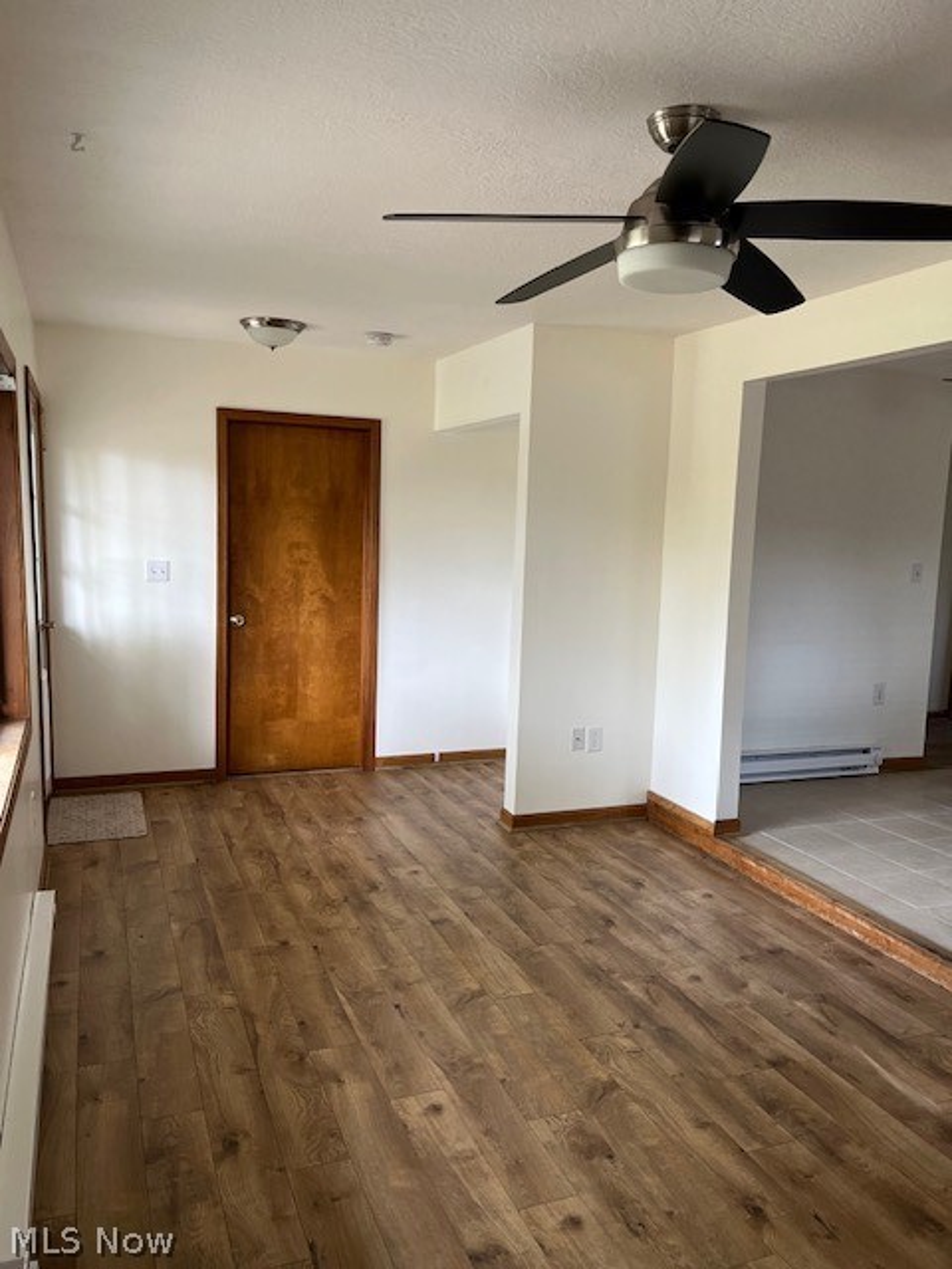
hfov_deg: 53.1
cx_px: 476
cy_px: 634
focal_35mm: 26
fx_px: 953
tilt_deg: -7.0
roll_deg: -1.7
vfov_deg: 67.3
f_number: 1.6
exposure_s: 1/60
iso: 160
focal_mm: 5.1
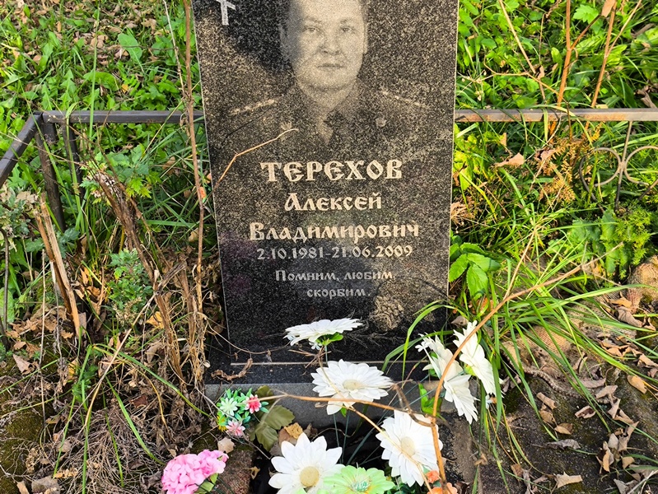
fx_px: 951
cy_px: 247
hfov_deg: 38.2
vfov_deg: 29.1
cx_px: 329
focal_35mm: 50
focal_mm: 4.71
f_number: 1.7
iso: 50
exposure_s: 1/157
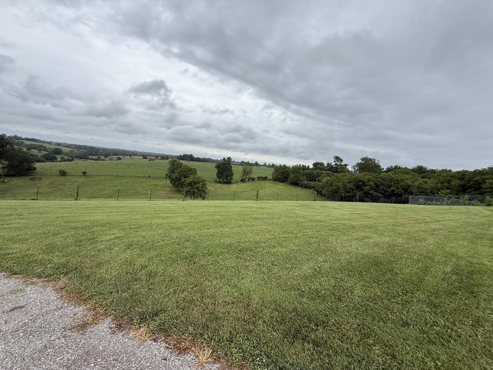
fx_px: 199
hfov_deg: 102.1
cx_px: 246
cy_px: 185
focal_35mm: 14
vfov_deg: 85.7
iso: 50
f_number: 2.2
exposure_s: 1/2165
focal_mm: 2.22
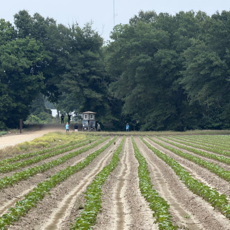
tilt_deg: -0.3
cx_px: 117
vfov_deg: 6.3
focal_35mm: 278
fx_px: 2090
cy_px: 125
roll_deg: +0.1
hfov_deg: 6.3
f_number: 2.8
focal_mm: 16.89
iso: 50
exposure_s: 1/249
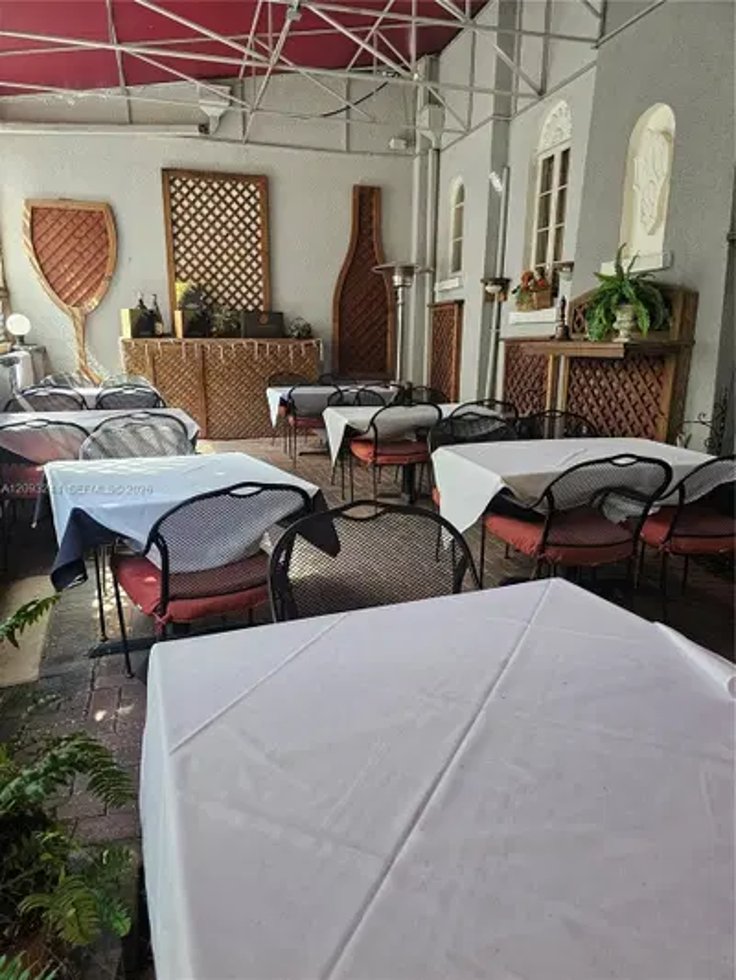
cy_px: 490
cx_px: 368
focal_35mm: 23
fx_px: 652
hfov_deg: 58.9
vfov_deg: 73.9
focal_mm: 6.3
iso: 200
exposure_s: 1/180
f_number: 1.7
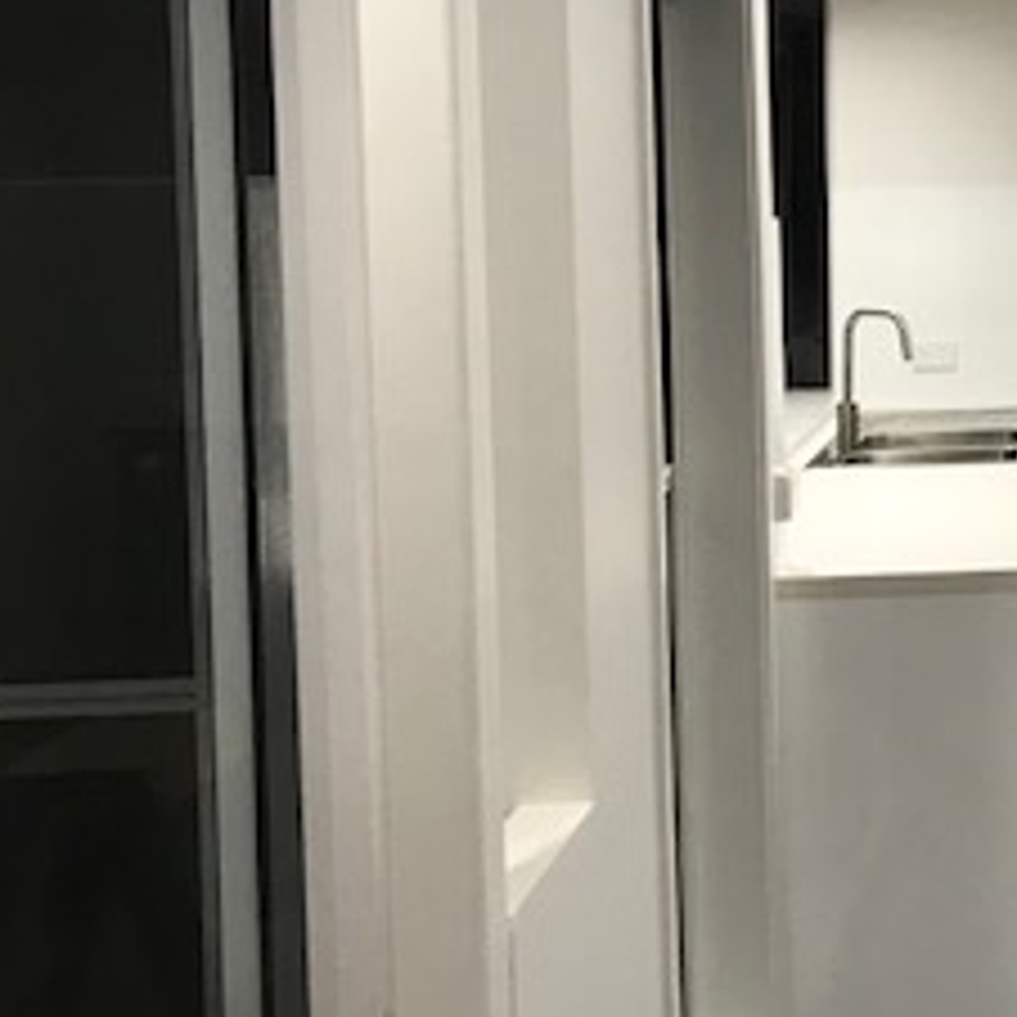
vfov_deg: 24.5
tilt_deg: -2.8
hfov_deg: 21.8
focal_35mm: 70
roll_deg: +0.8
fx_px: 2327
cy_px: 302
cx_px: 1377
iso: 40
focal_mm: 3.99
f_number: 1.8
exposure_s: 1/33
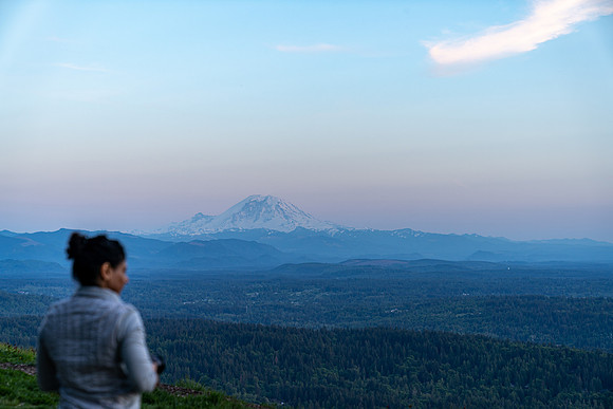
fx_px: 1192
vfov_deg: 19.5
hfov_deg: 28.8
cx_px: 306
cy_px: 204
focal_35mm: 70
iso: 100
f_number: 3.5
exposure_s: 1/100
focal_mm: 70
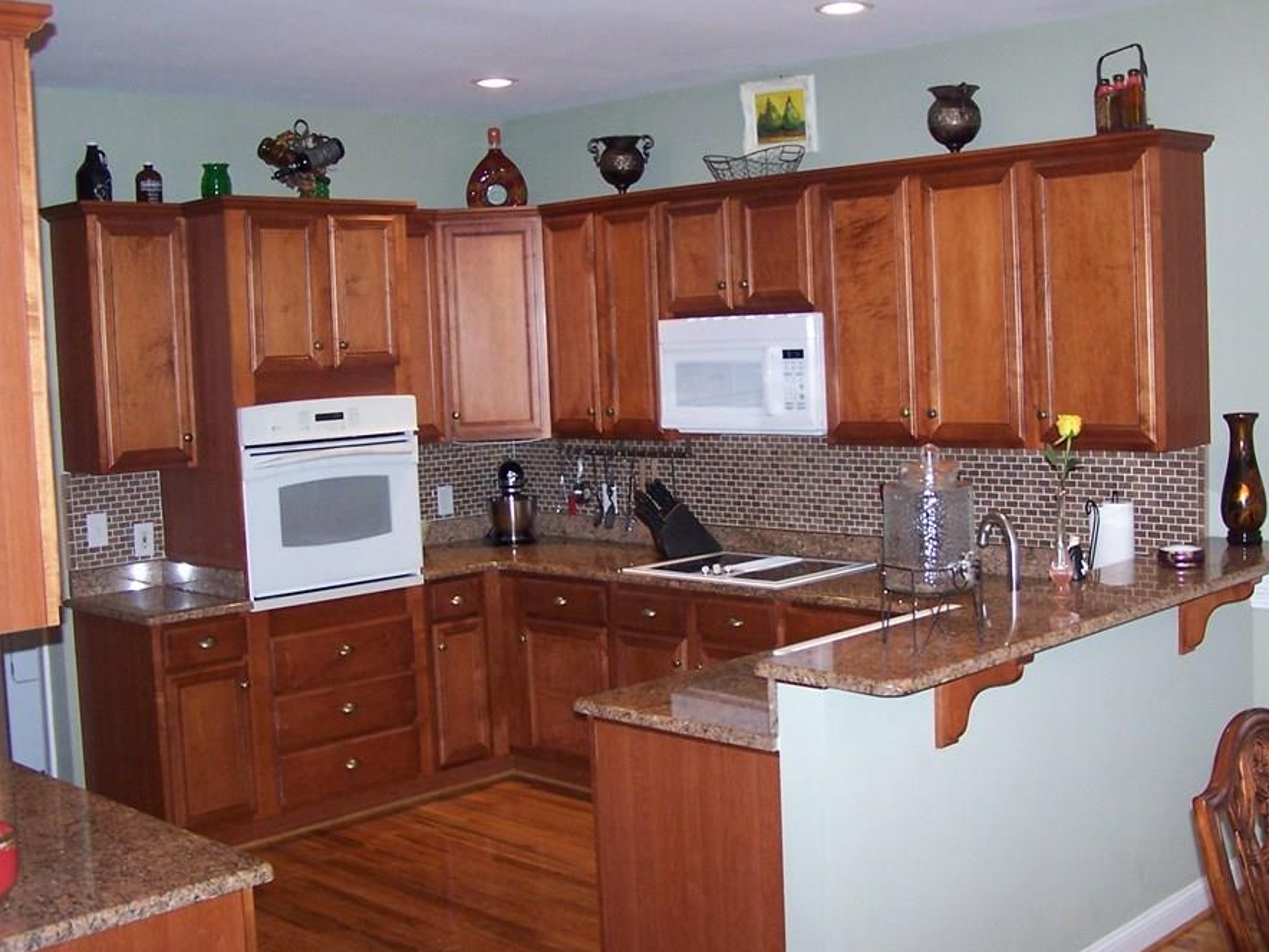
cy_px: 447
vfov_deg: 32.9
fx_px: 1613
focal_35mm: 44
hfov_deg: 42.9
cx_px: 690
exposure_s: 1/60
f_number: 2.8
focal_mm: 6.3
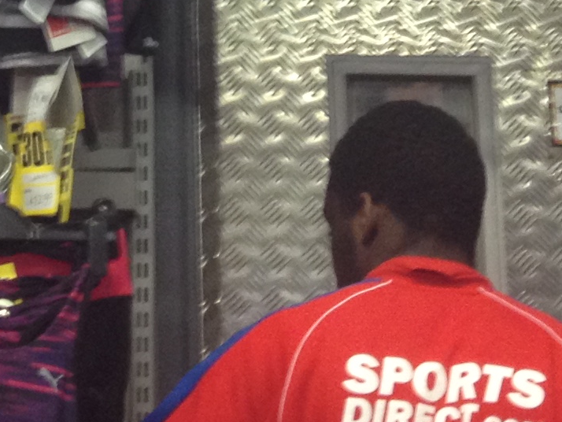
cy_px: -514
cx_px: -9
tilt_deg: +17.7
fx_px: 2599
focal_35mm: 160
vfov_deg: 8.6
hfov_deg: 12.2
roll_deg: -1.3
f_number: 2.4
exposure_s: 1/20
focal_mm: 4.28
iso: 100
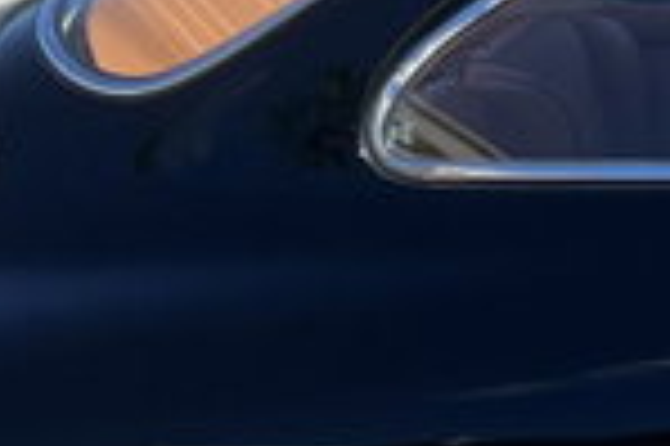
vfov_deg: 7.3
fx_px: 3458
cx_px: 1394
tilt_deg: -15.1
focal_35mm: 186
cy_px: 419
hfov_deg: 10.1
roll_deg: -1.4
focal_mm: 5.7
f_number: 1.5
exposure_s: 1/3704
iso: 50
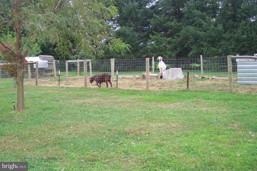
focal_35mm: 38
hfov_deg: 50.7
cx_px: 128
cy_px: 86
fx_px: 271
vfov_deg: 35.1
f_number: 2.8
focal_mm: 8
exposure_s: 1/250
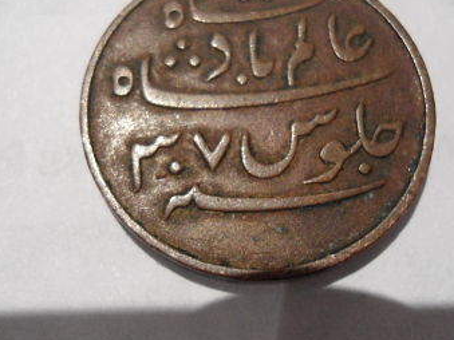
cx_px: 224
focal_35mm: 46
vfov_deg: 31.5
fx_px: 603
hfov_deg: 41.3
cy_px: 154
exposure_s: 1/30
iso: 400
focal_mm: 4.7
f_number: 2.8
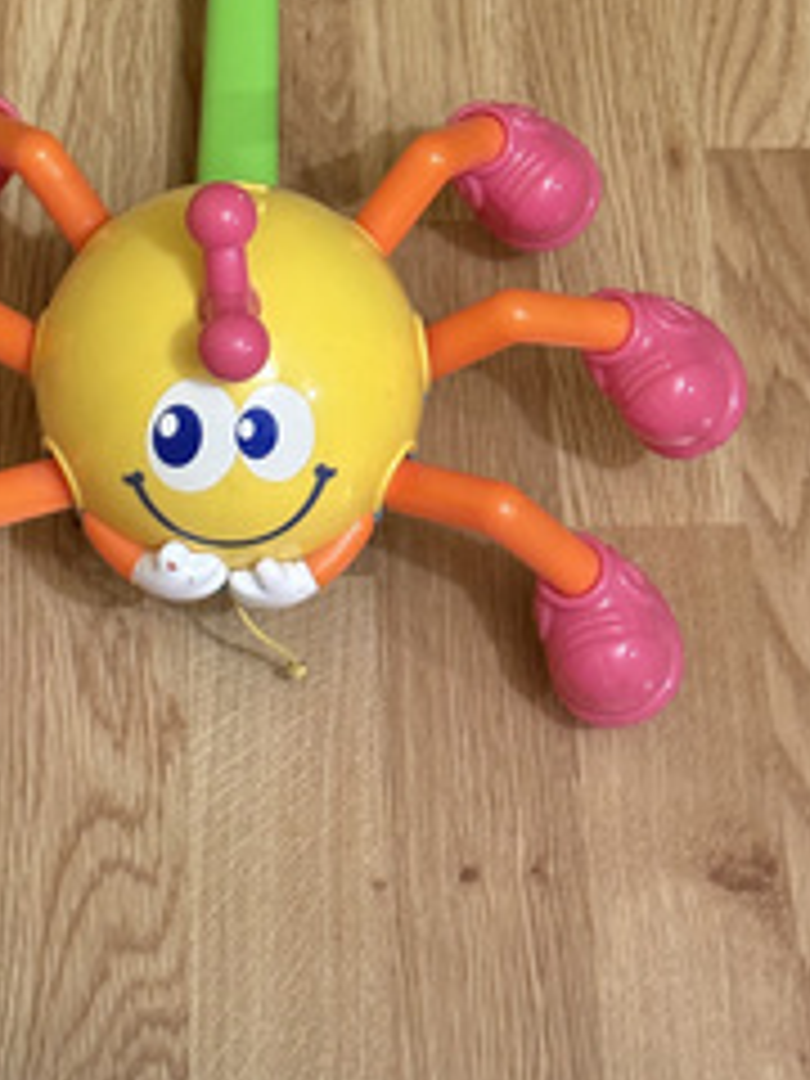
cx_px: 295
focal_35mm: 100
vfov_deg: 19.1
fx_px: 3120
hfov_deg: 14.8
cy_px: 18
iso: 500
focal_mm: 6.76
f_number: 1.78
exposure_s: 1/25
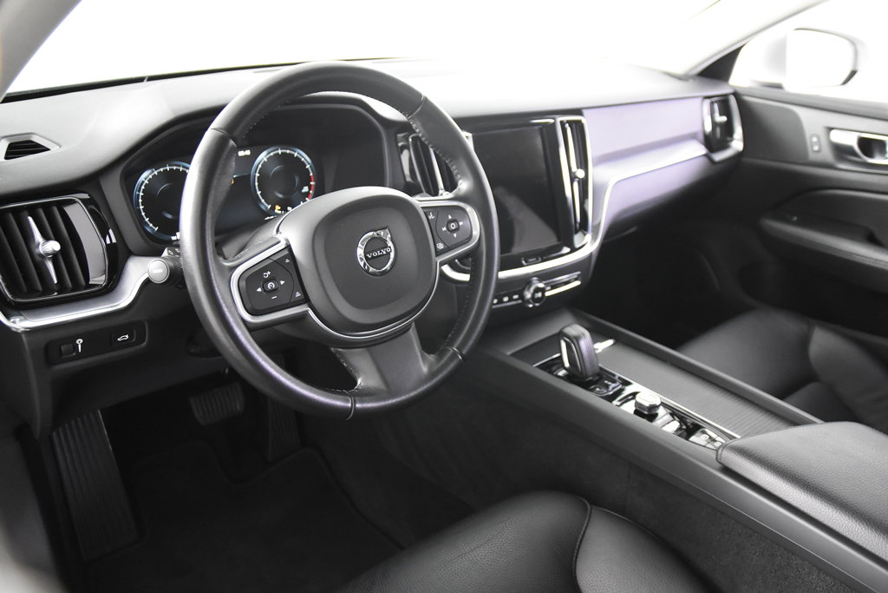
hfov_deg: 61.9
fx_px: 740
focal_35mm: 30
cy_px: 296
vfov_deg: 43.6
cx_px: 444
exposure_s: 1/30
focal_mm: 20
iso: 3600
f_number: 2.8
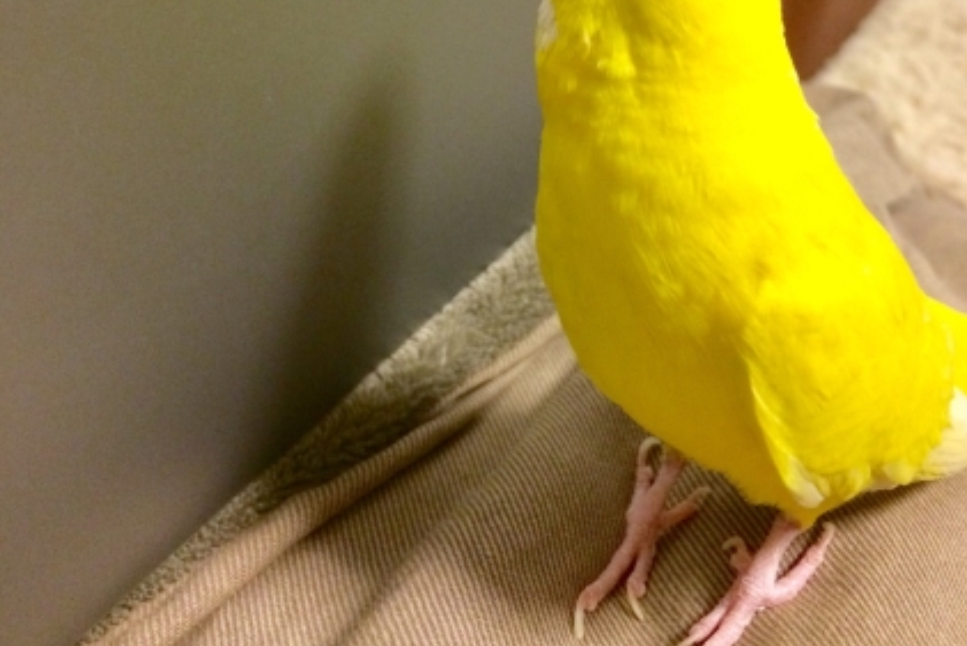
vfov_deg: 29.7
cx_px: 508
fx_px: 1155
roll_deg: -8.4
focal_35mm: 43
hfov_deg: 45.4
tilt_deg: -27.8
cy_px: 41
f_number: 2.2
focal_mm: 4.15
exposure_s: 1/17
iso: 320
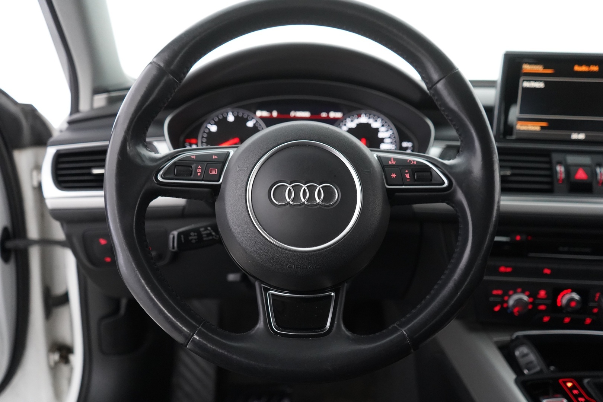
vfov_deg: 46.4
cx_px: 302
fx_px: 469
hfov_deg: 65.5
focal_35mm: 28
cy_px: 201
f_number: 3.5
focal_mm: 28
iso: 5000
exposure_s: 1/60
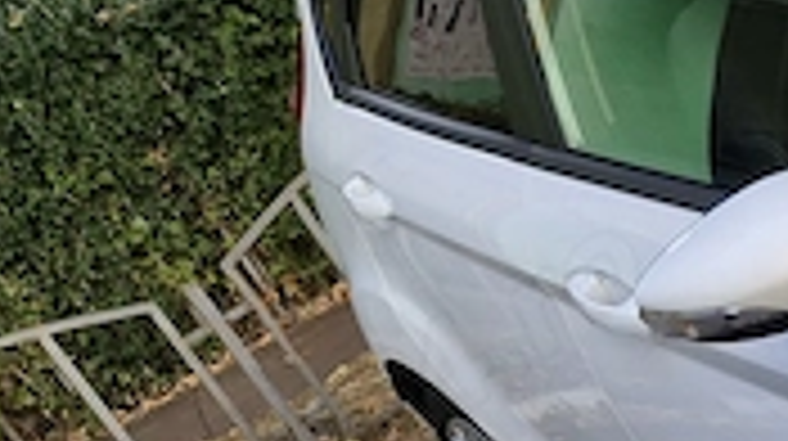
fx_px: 1795
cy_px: 495
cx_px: 1297
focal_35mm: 86
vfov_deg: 13.7
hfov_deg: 20.0
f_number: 1.8
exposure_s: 1/279
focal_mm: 5.54
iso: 50
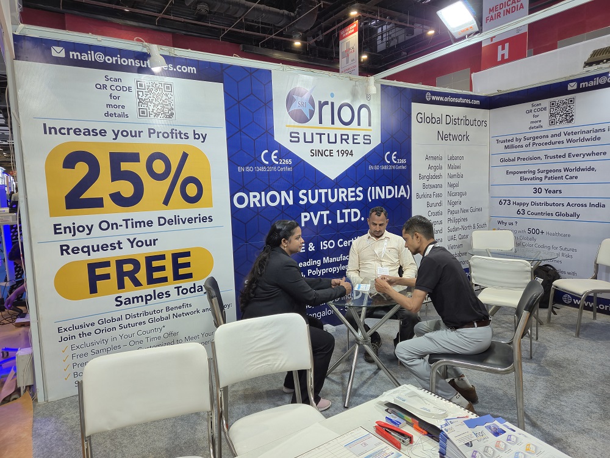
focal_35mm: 23
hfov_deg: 73.9
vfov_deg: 58.9
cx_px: 305
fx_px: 405
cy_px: 229
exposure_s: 1/50
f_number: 1.8
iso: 32
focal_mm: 5.4
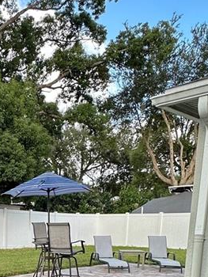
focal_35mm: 48
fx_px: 384
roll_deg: +1.1
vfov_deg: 34.8
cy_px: 295
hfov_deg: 28.1
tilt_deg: -11.9
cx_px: -9
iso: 40
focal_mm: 2.22
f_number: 2.2
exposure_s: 1/275
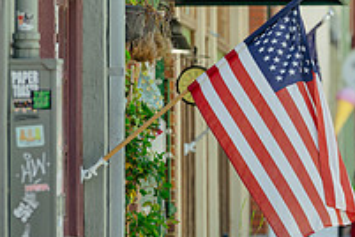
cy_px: 3
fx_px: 5689
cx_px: 426
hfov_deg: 3.6
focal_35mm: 577
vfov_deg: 2.4
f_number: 4.5
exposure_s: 1/200
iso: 100
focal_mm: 200
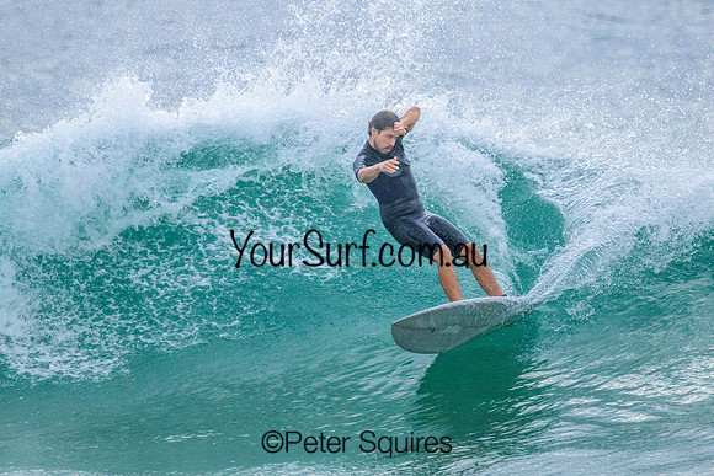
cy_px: 193
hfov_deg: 2.6
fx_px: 15897
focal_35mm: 801
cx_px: 380
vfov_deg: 1.7
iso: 3200
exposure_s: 1/2000
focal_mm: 660
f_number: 11
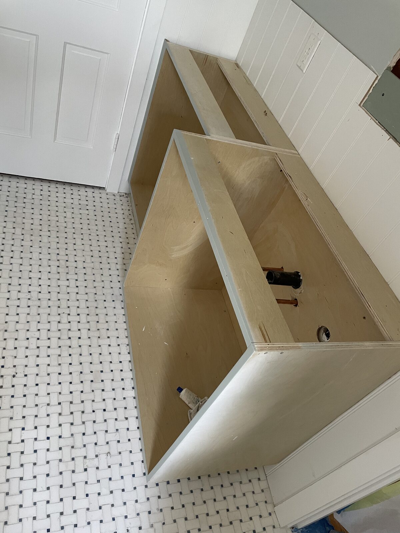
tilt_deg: -41.1
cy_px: 266
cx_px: 200
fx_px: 401
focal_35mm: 26
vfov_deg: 67.3
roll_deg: -25.9
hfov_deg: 53.1
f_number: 1.6
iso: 320
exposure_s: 1/60
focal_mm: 4.2
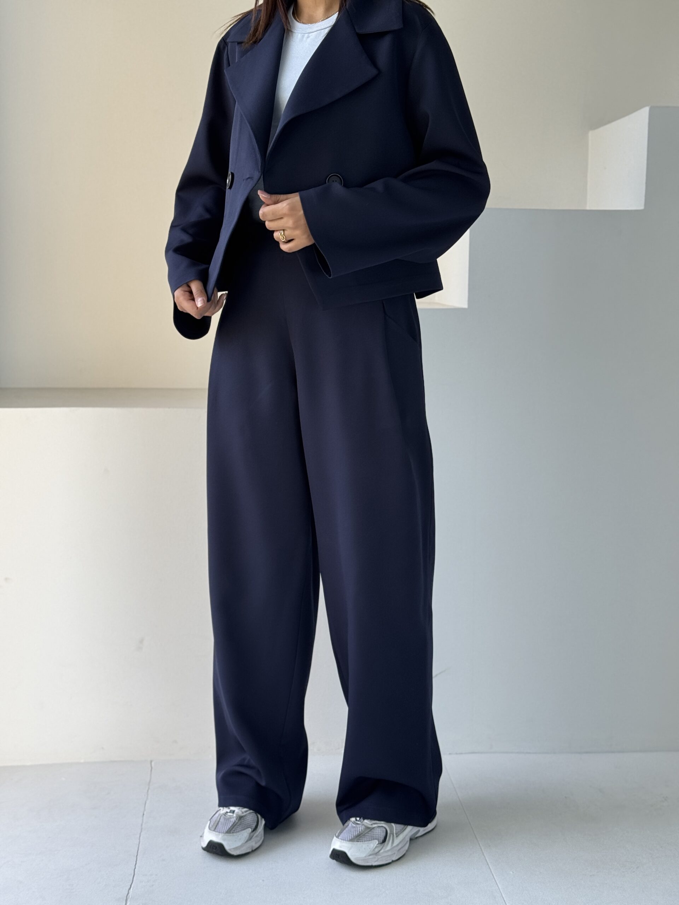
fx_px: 1255
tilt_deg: -7.3
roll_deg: -0.6
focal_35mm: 48
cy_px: 452
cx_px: 340
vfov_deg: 39.7
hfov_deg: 30.3
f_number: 1.78
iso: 64
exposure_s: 1/179
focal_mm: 6.76
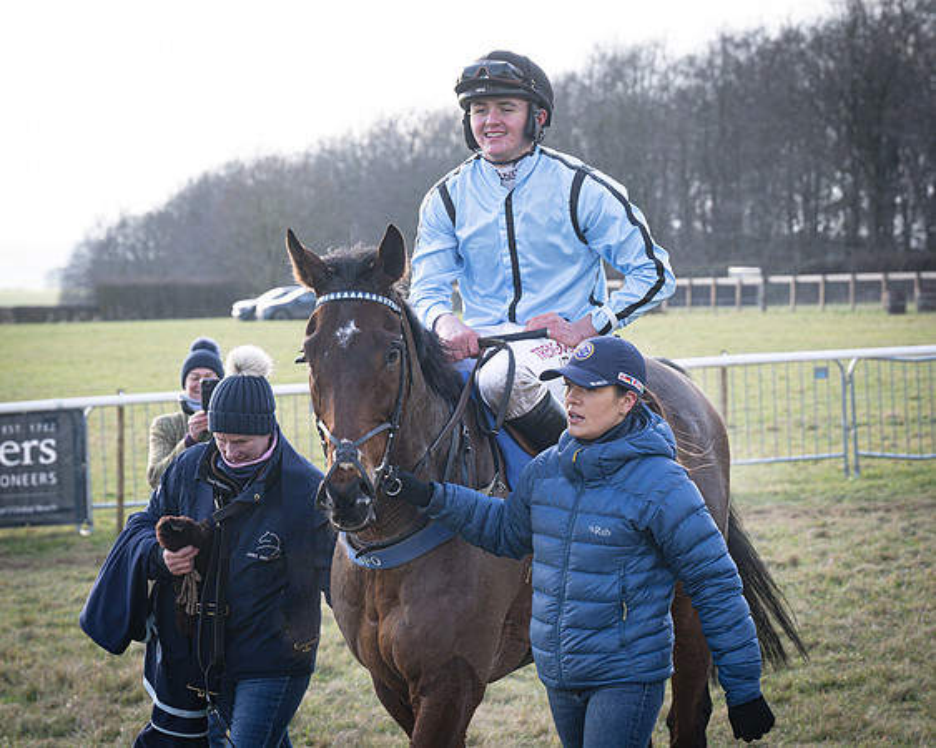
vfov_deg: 11.6
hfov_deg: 14.5
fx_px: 3667
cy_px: 350
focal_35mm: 132
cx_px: 390
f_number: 5
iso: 400
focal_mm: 70
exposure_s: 1/400
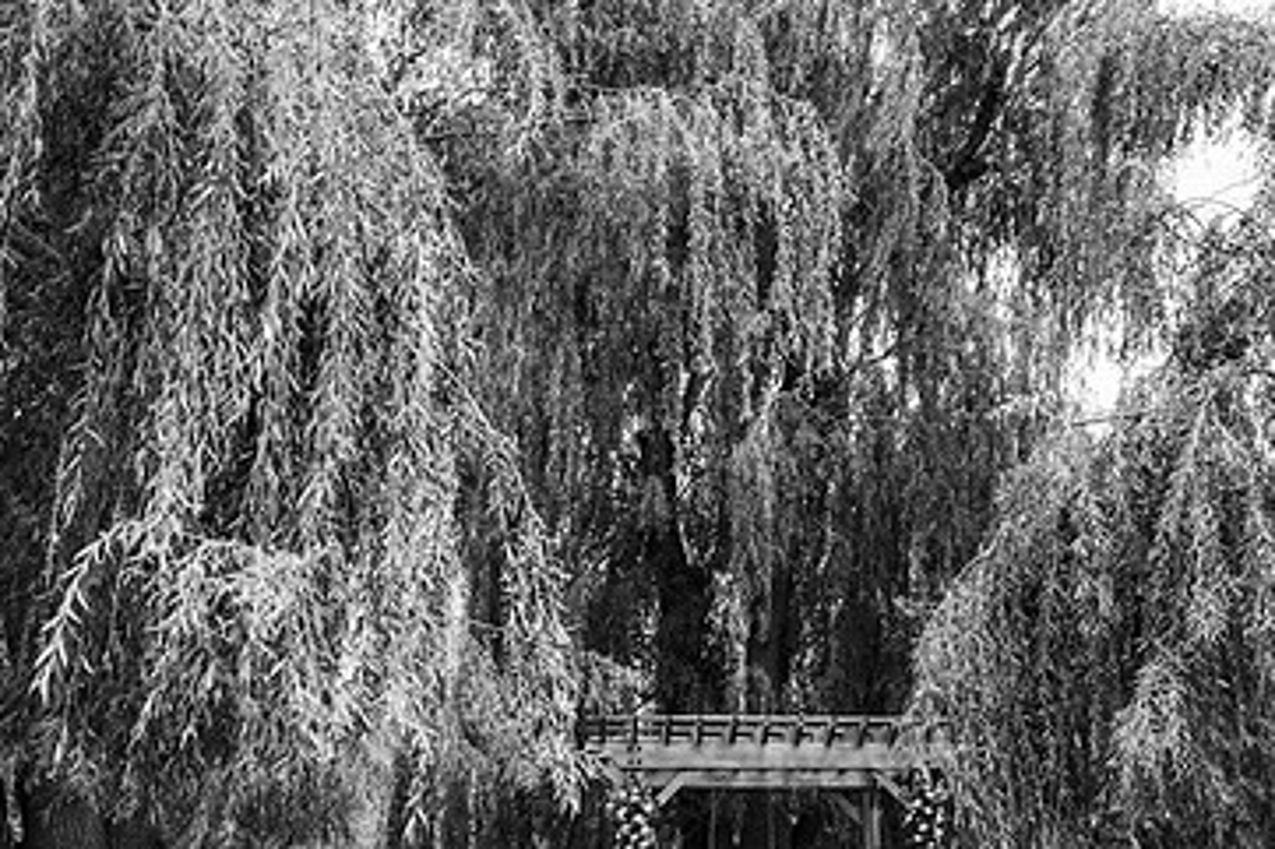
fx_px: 1381
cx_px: 747
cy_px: 673
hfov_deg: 49.3
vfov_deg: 33.2
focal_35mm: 39
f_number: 2.8
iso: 200
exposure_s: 1/1000
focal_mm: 24
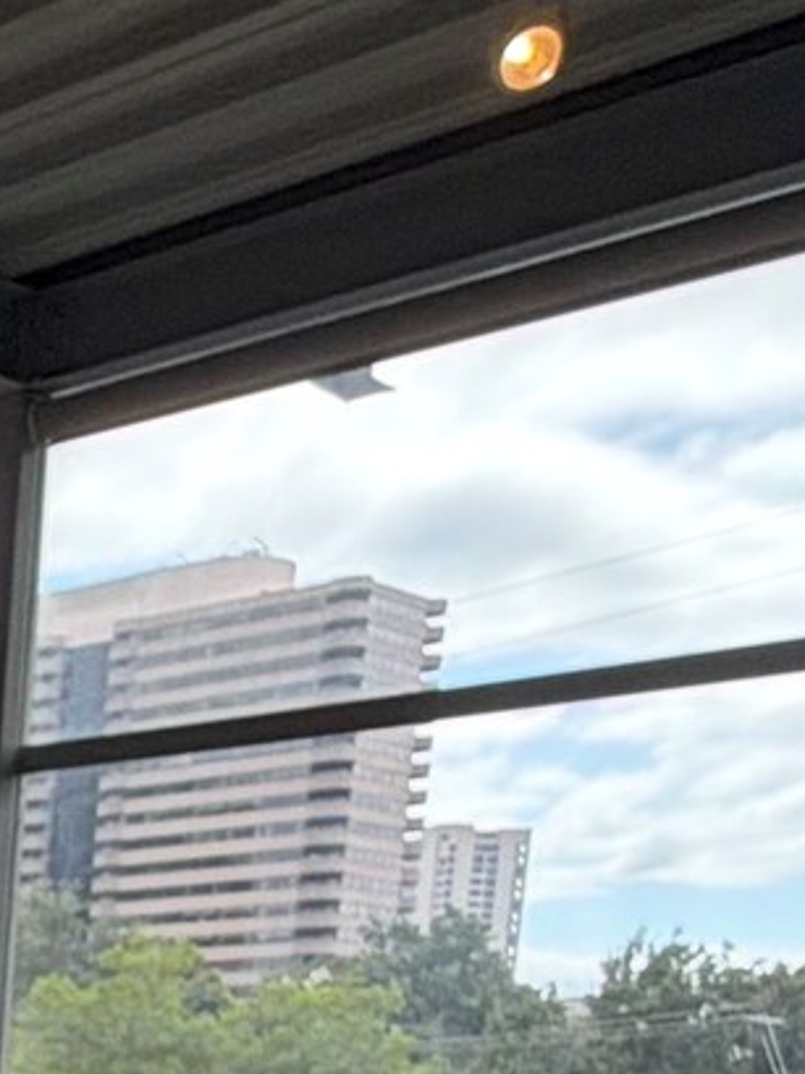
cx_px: -821
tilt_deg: -10.1
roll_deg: -0.2
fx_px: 2173
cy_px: 1501
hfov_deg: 16.1
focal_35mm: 70
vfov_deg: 23.5
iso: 40
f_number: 2.2
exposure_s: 1/619
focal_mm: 2.22
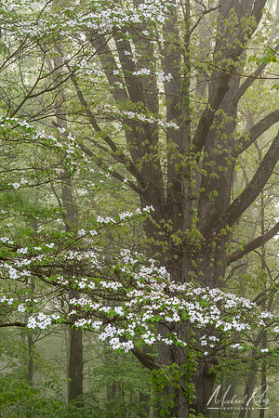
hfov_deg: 12.5
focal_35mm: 110
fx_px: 1279
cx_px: 140
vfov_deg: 18.6
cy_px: 209
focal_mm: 110
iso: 64
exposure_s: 1/2
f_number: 13
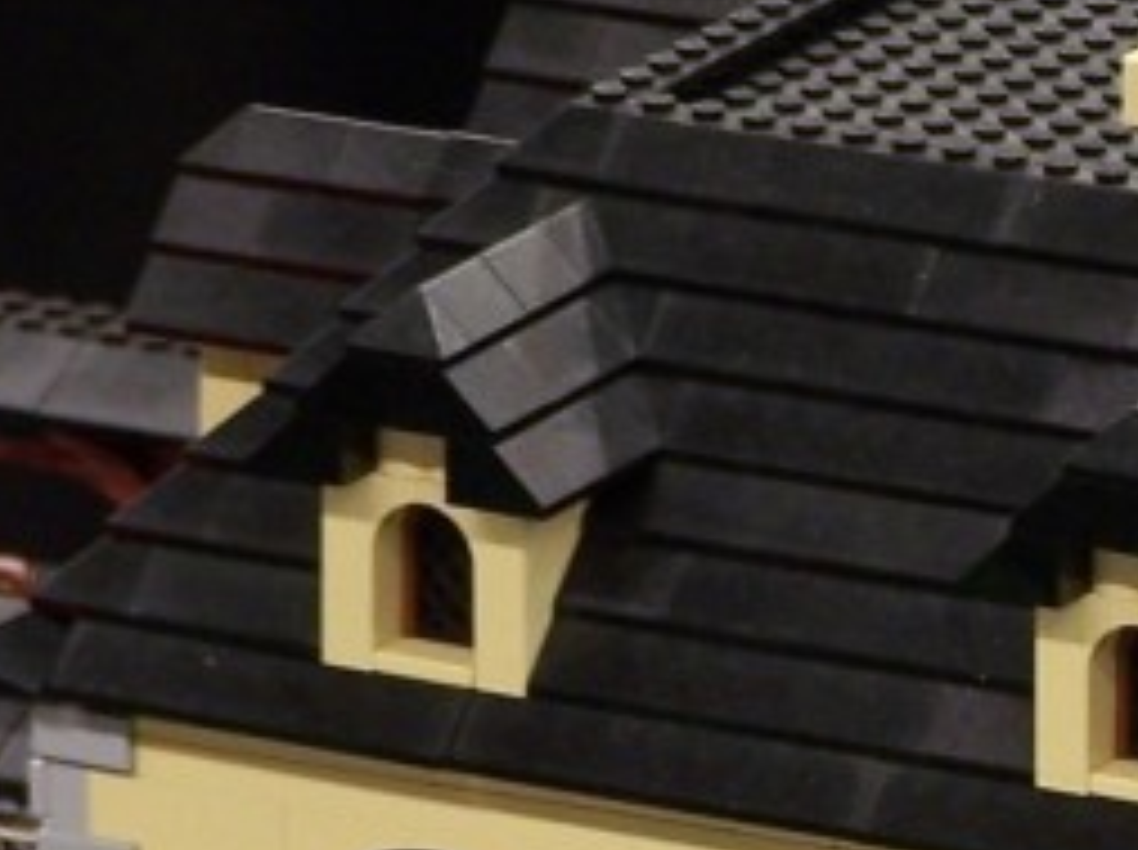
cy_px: 1250
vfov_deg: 2.9
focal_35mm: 519
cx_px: 1750
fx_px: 17038
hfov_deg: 3.8
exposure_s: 1/2
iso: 80
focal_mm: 21.2
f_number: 3.2
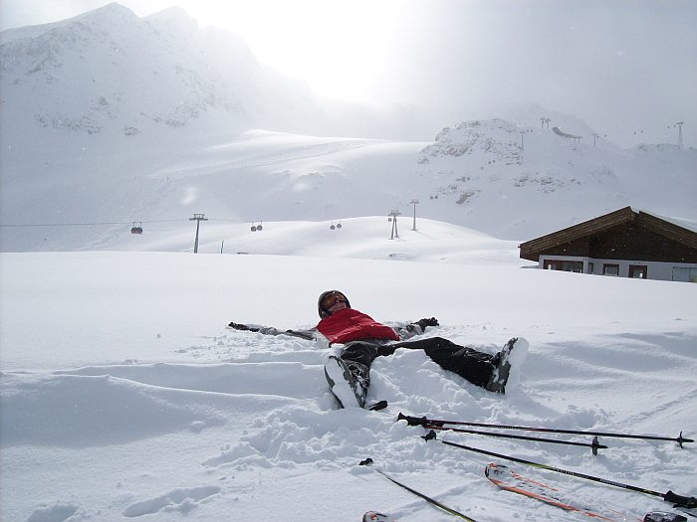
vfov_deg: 39.7
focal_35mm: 36
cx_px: 348
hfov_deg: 51.4
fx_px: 725
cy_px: 261
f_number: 4.8
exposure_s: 1/1401
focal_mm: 6
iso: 80
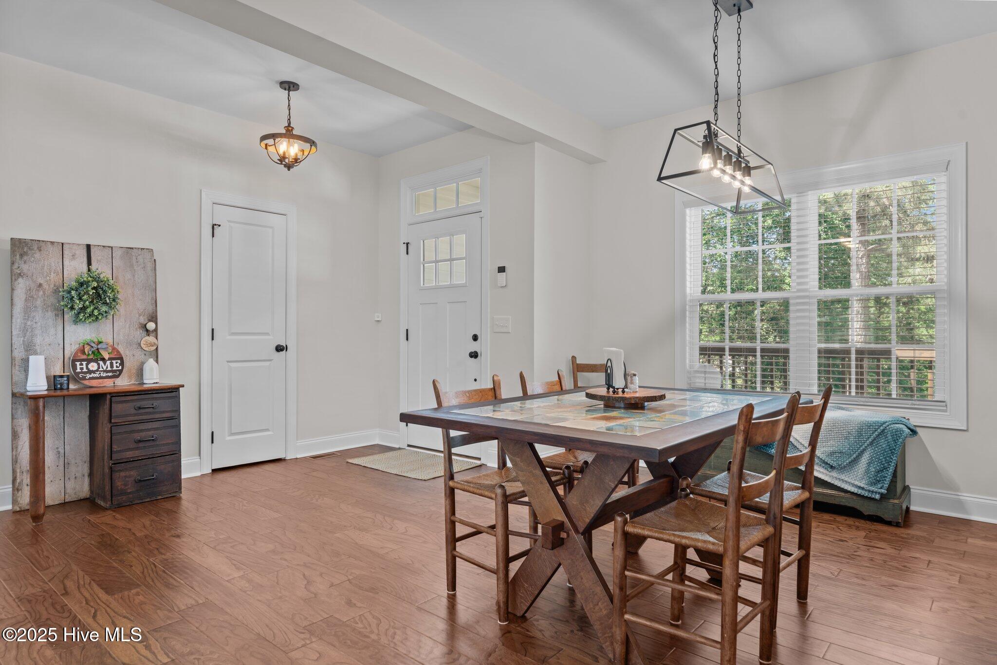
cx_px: 498
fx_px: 582
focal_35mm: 21
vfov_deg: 59.5
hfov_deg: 81.2
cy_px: 332
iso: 400
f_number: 8
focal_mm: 21
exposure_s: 1/2.5
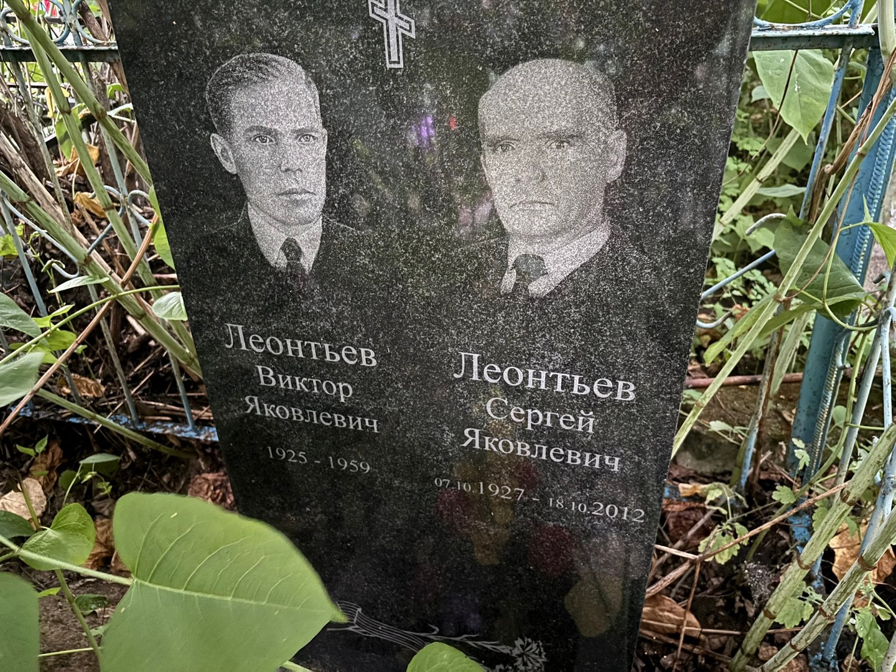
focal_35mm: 26
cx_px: 448
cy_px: 336
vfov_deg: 53.1
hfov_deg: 67.3
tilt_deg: -33.0
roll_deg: +0.8
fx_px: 673
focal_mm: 5.96
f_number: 1.6
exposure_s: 1/15
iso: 1000
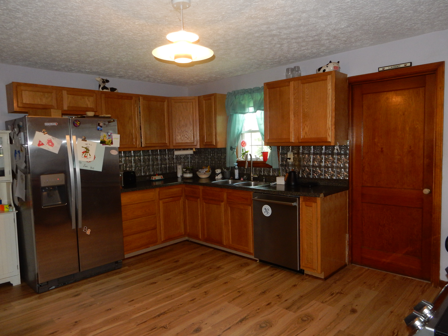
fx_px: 324
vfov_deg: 54.9
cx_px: 224
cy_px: 168
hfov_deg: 69.4
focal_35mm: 25
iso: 250
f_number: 3.7
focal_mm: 4.5
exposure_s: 1/30
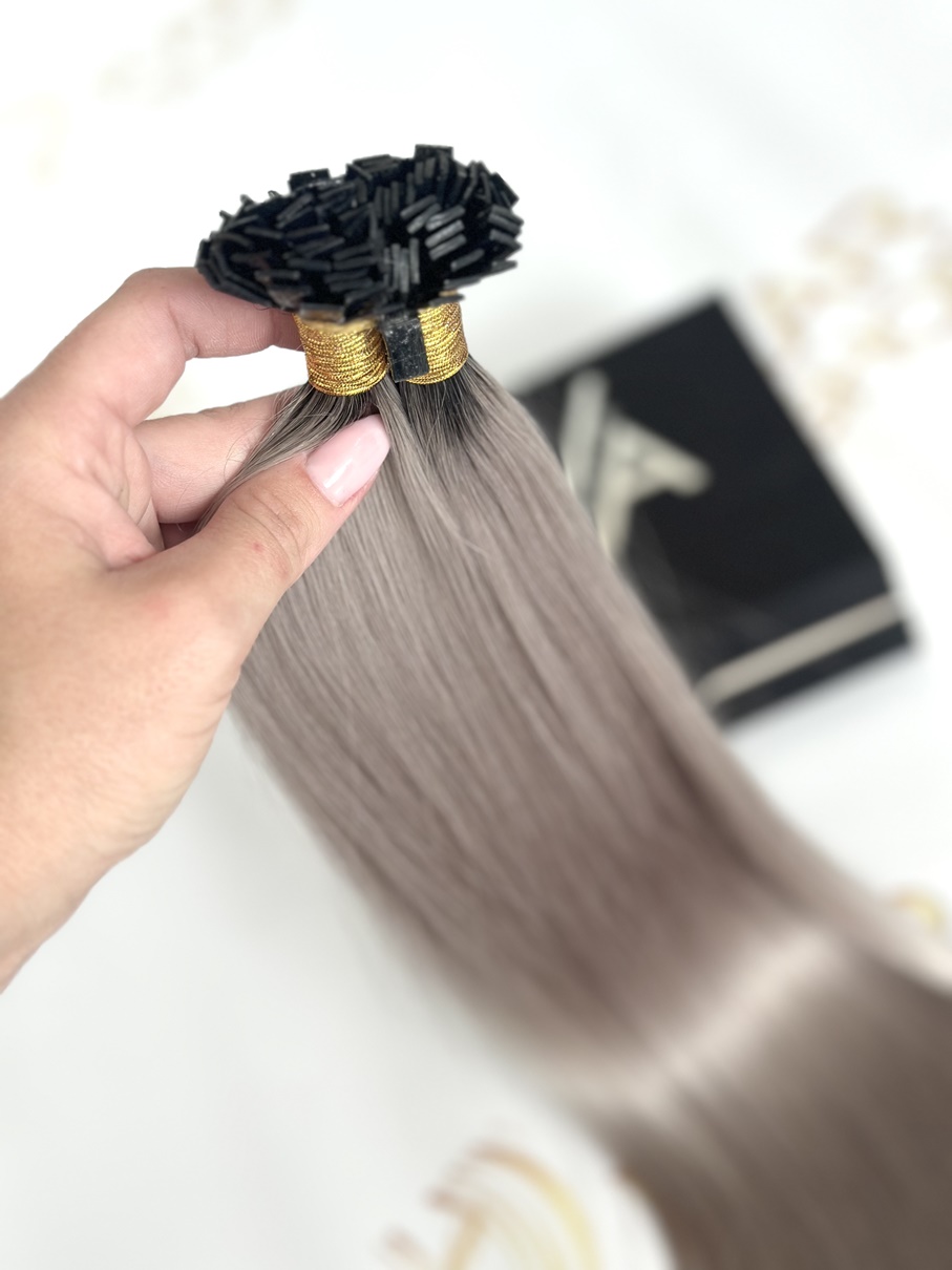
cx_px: 476
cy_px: 635
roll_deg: +28.6
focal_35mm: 48
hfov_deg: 30.3
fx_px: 1761
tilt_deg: -44.9
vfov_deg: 39.7
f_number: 1.78
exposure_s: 1/172
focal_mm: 6.86
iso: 100
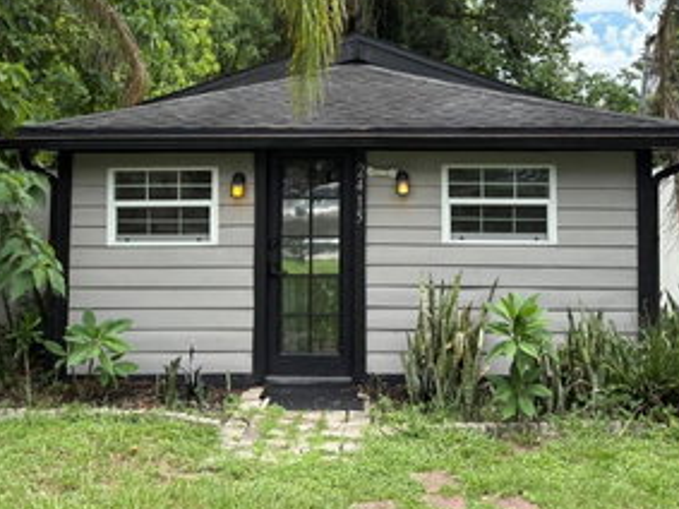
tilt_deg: +3.0
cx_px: 331
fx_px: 922
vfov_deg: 30.3
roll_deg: +0.2
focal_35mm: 47
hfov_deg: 40.4
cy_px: 120
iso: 64
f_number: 1.6
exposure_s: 1/1751
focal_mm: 5.96
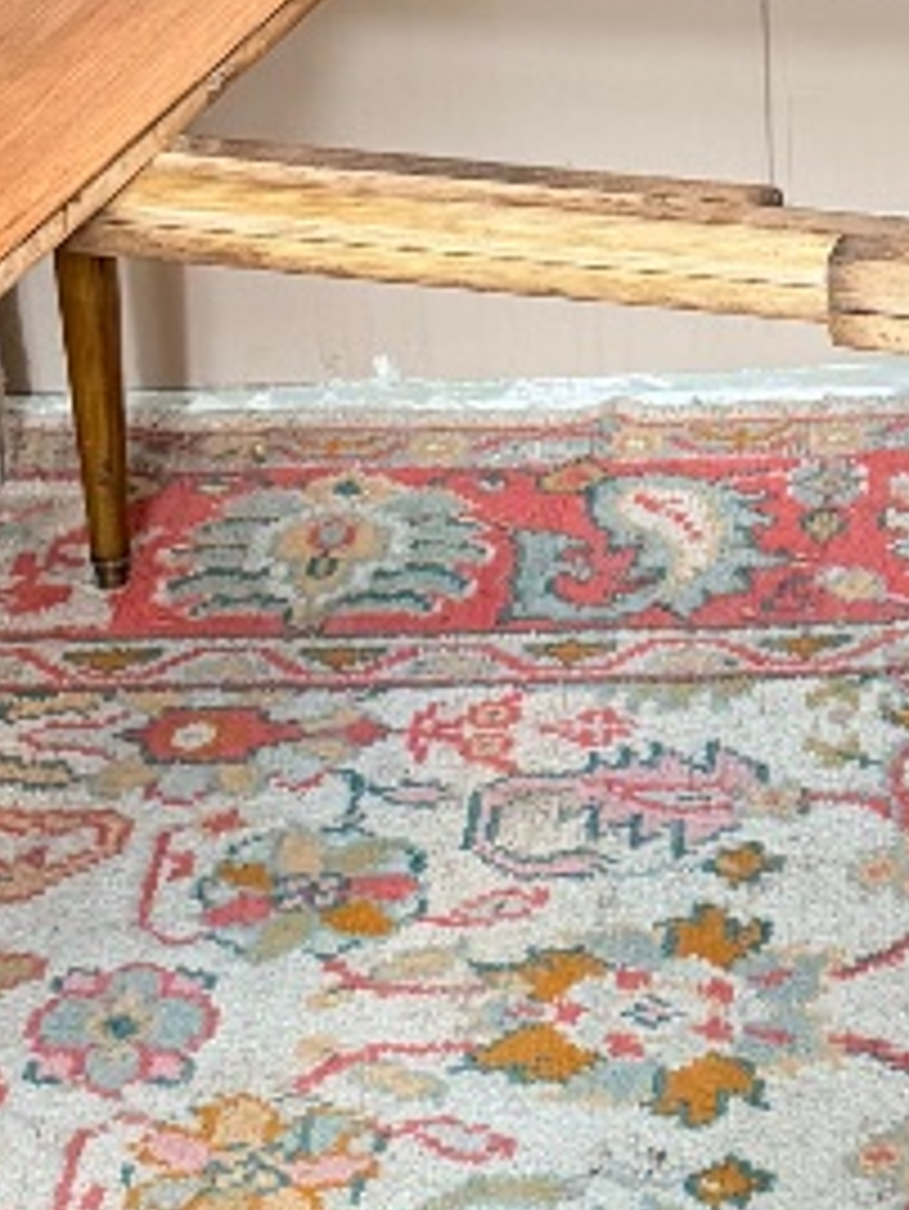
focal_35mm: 107
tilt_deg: -21.6
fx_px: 3743
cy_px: -99
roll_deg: +1.1
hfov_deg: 13.6
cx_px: 1012
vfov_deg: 17.8
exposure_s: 1/50
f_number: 1.78
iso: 500
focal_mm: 6.76
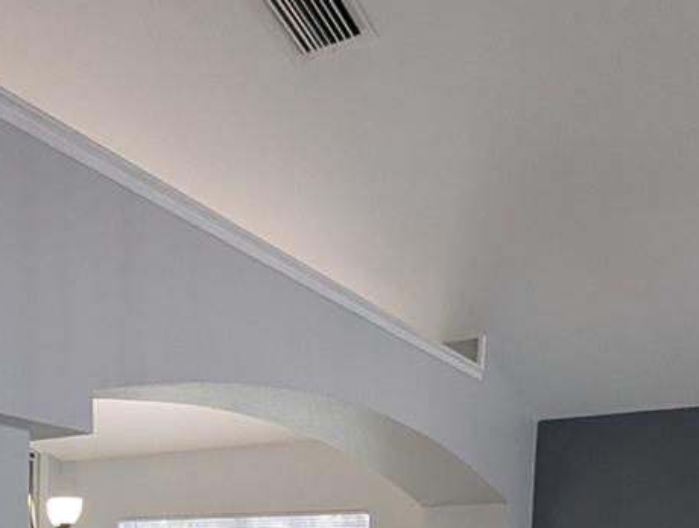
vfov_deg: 27.7
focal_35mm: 45
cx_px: 120
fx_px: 911
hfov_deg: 40.0
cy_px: 657
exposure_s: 1/40
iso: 61
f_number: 2.2
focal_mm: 1.95
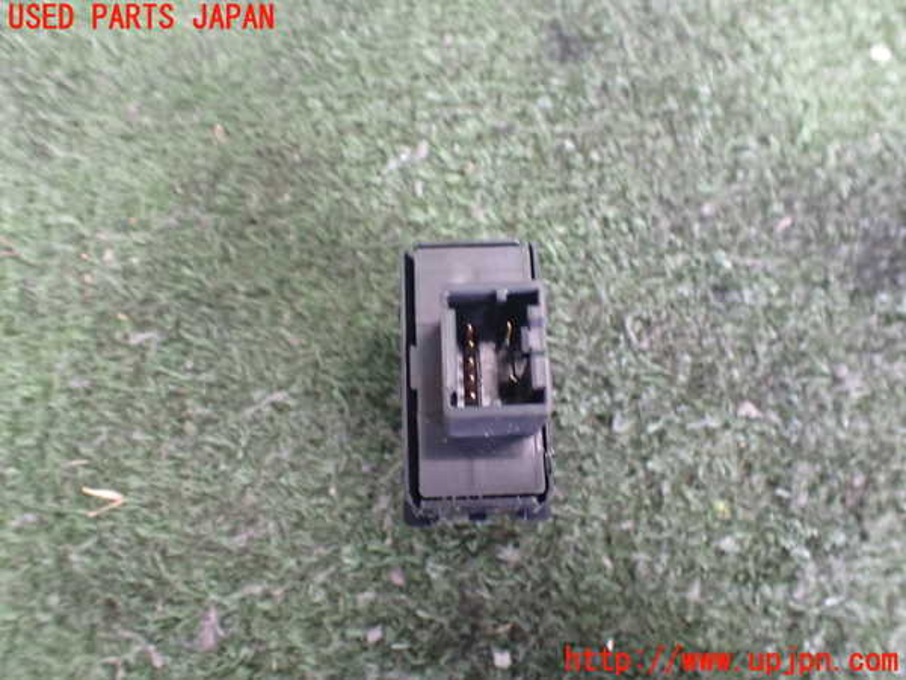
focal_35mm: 30
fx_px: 785
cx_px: 453
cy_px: 340
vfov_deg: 46.8
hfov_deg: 60.0
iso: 800
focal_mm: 5.4
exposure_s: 1/40
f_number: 2.3
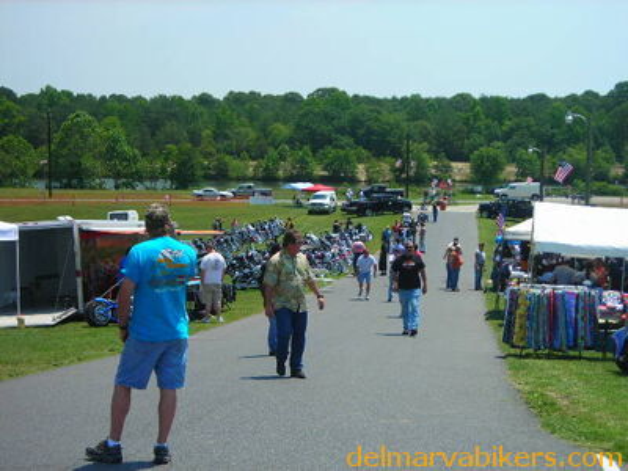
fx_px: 1397
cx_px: 314
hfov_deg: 25.3
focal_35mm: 77
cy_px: 236
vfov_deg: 19.1
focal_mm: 12.7
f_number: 4.2
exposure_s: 1/420
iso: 50
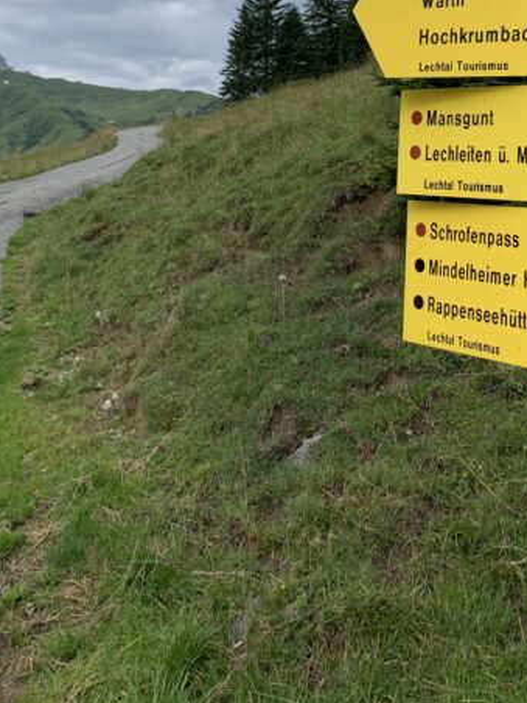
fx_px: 934
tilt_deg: +9.3
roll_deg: -0.9
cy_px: 86
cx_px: 316
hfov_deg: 31.4
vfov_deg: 38.7
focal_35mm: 46
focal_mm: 4.25
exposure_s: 1/2160
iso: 25
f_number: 1.8
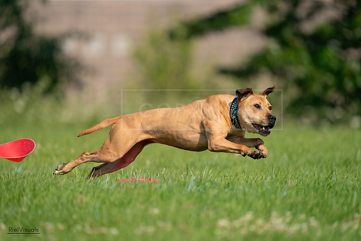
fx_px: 6018
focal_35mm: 600
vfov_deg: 2.3
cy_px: 120
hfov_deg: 3.4
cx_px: 180
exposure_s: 1/4000
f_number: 6.3
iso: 800
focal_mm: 600
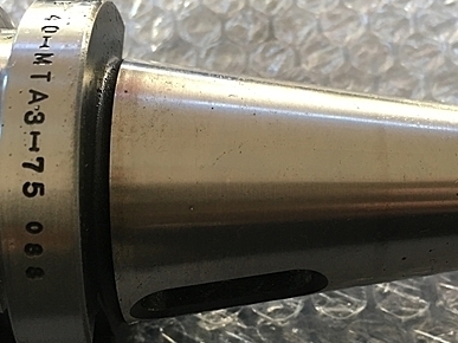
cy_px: 193
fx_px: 635
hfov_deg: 39.6
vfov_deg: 30.2
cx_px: 263
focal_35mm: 48
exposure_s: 1/30
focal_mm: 4.15
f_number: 2.2
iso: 40
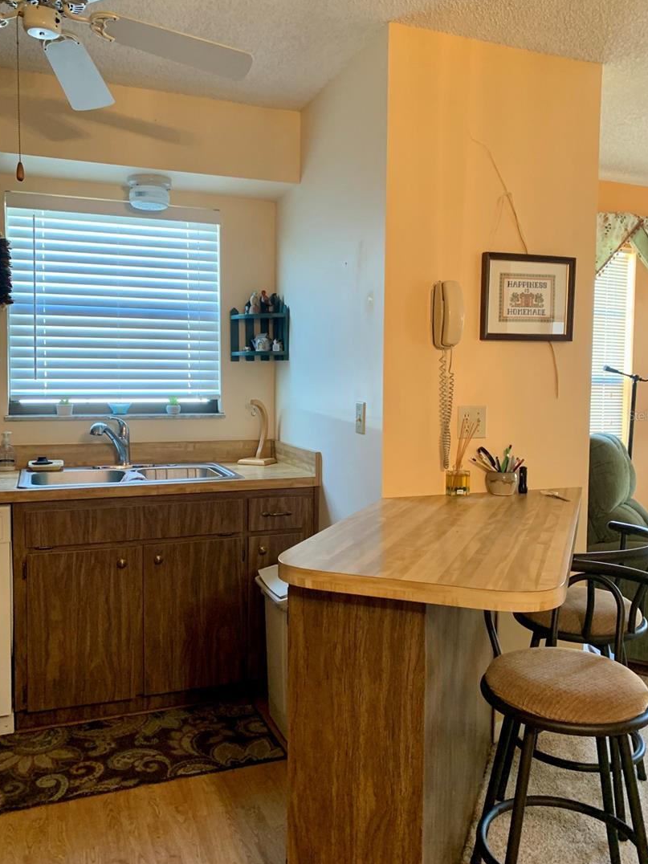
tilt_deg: -2.9
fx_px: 724
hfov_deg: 48.2
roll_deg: -0.8
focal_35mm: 29
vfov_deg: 61.6
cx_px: 324
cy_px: 415
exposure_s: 1/60
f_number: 1.8
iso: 250
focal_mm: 4.25
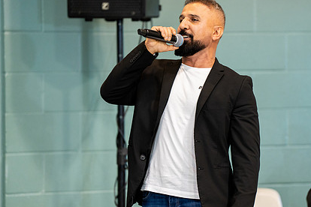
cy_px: 111
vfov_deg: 4.9
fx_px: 2419
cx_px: 195
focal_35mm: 280
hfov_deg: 7.4
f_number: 2.8
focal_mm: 200
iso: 1250
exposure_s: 1/200
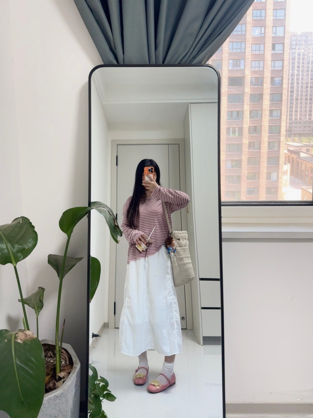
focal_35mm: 25
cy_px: 213
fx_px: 301
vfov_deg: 69.4
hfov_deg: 54.9
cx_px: 158
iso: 160
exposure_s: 1/121
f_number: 1.78
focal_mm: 6.86
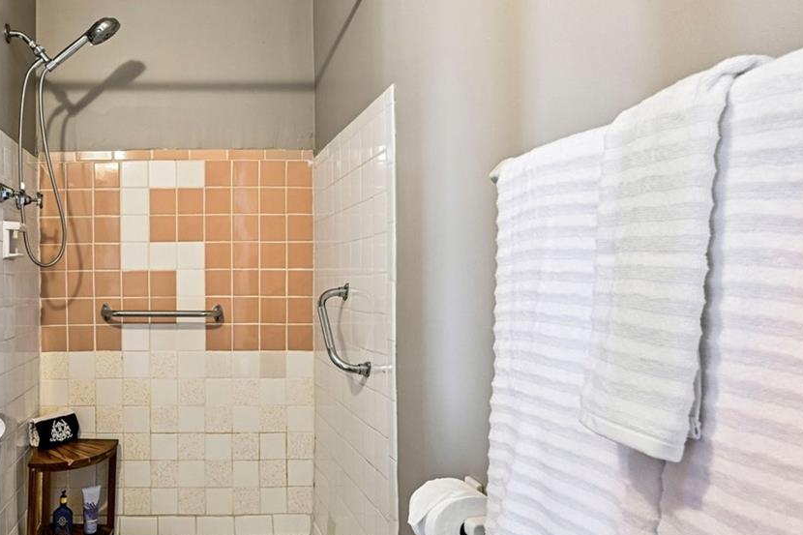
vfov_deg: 47.9
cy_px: 268
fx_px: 602
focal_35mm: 27
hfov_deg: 62.3
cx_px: 173
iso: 400
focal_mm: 14
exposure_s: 1/3.33
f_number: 10
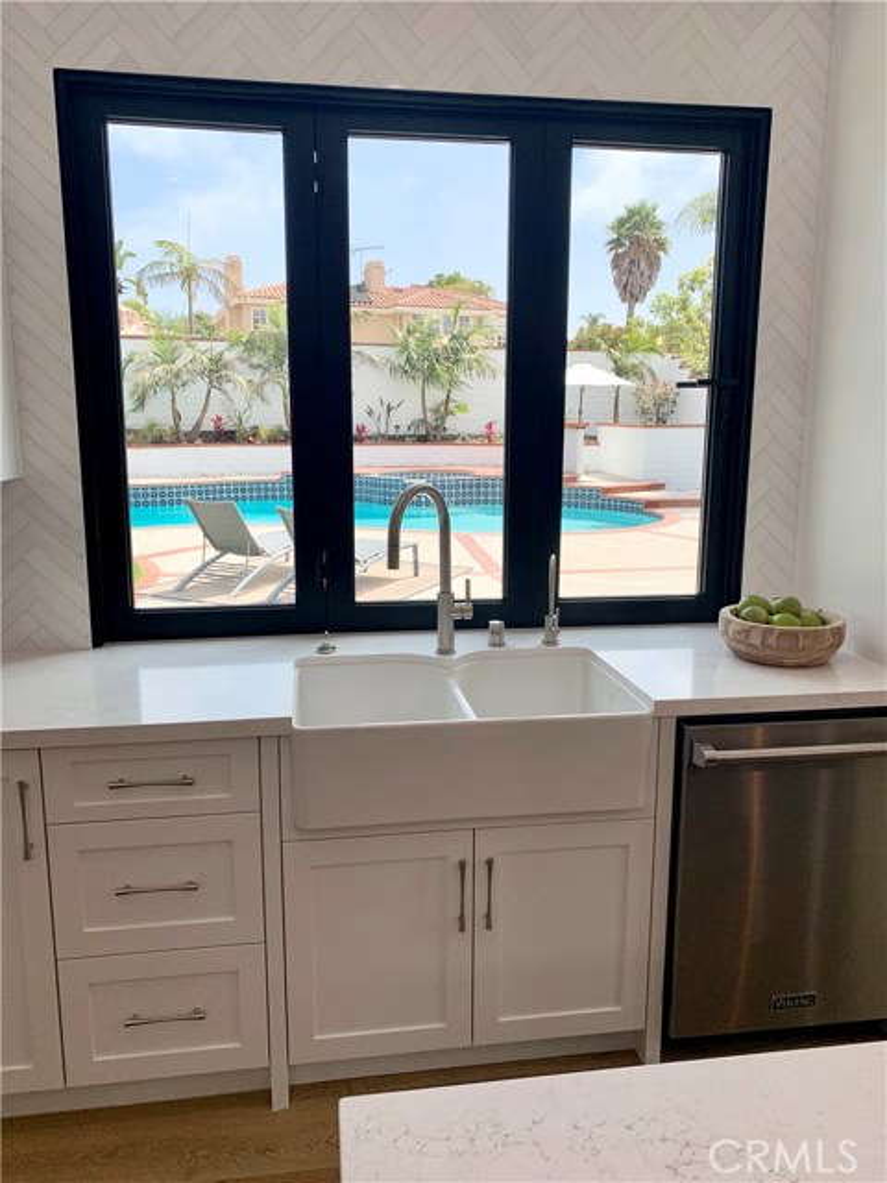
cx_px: 444
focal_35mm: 26
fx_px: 888
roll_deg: -0.4
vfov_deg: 67.3
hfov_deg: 53.1
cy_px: 592
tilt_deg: -9.7
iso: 25
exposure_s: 1/716
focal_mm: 4.25
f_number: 1.8
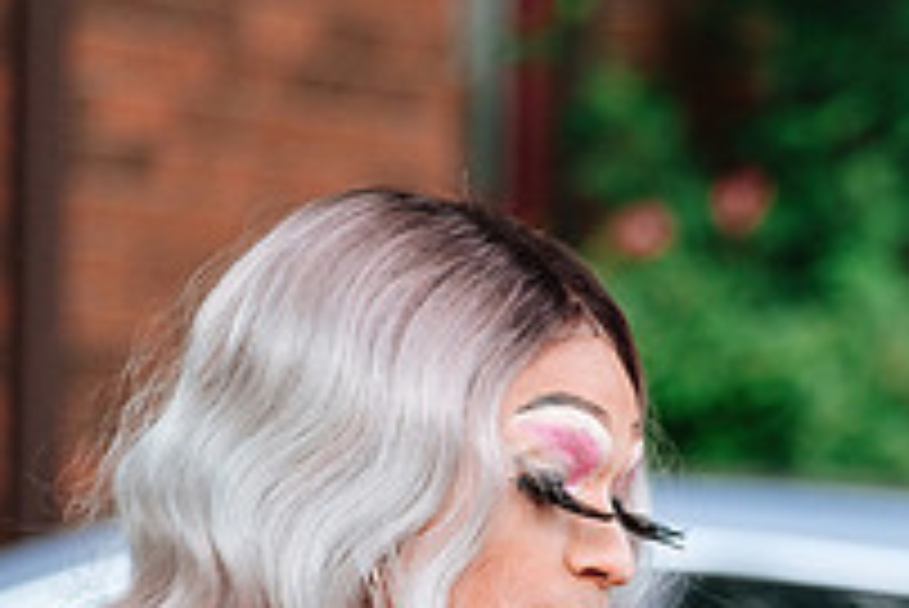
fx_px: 14074
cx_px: 1004
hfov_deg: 3.7
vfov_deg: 2.5
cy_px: 844
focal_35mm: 557
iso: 800
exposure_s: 1/320
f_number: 3.2
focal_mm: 129.2
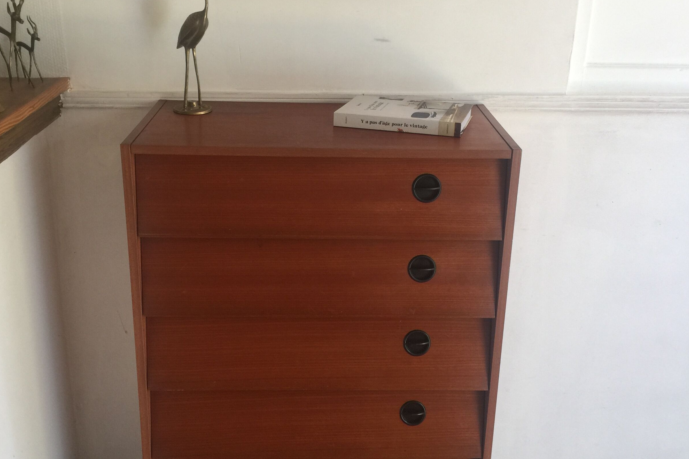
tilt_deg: -22.2
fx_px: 785
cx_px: 344
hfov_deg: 47.4
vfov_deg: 32.6
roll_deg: -0.8
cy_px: 208
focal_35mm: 41
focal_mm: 4.15
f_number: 2.2
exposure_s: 1/33
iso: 32
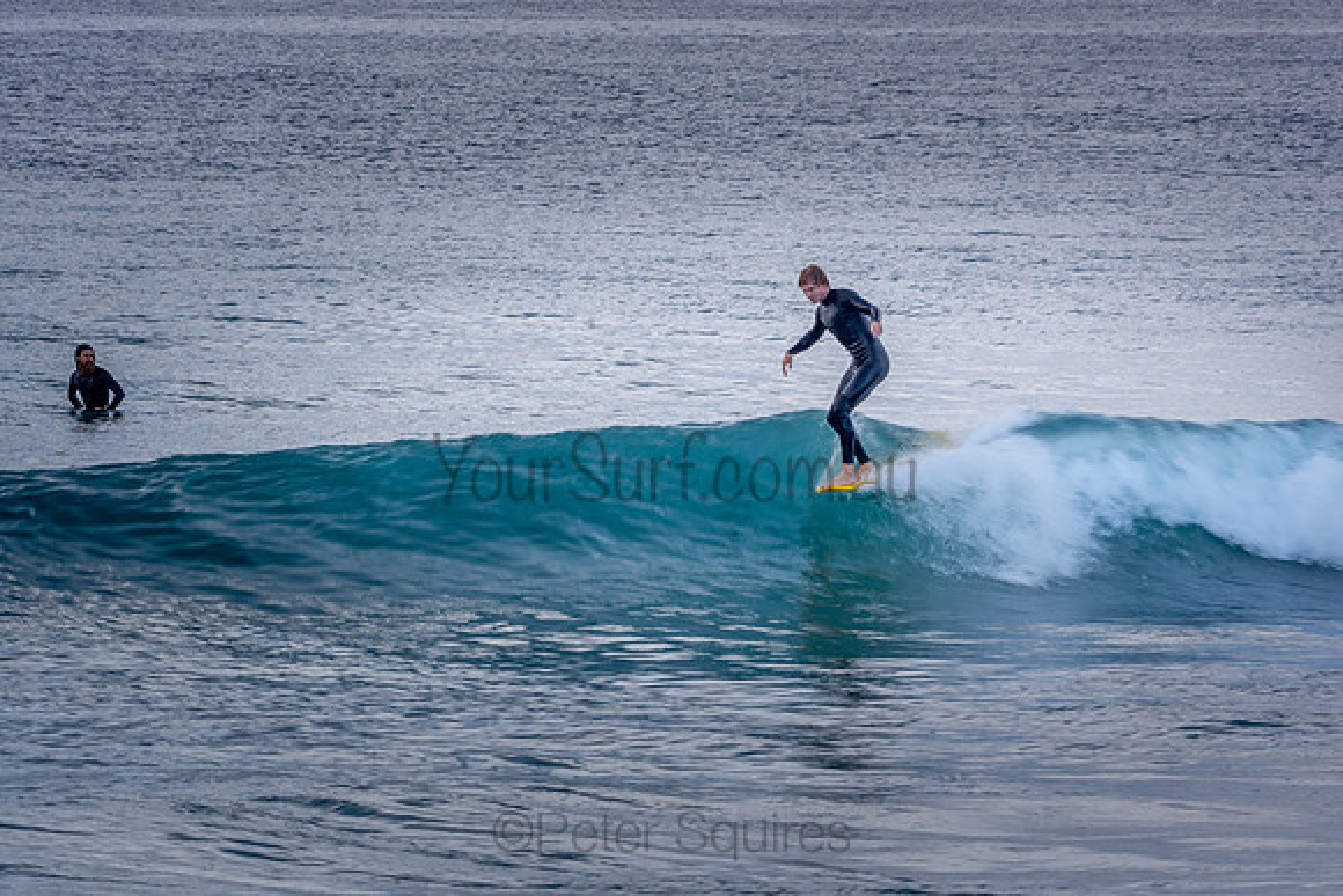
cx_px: 626
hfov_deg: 6.1
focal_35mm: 339
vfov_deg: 4.1
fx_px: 12646
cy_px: 406
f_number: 10
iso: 100
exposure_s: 1/40
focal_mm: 200
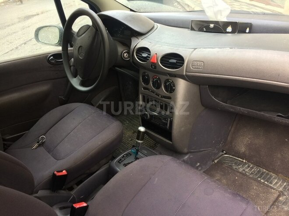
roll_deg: +7.2
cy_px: 108
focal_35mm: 29
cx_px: 144
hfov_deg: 61.7
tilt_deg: -27.6
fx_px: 242
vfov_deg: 48.2
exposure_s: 1/100
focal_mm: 4.15
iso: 64
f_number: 2.2
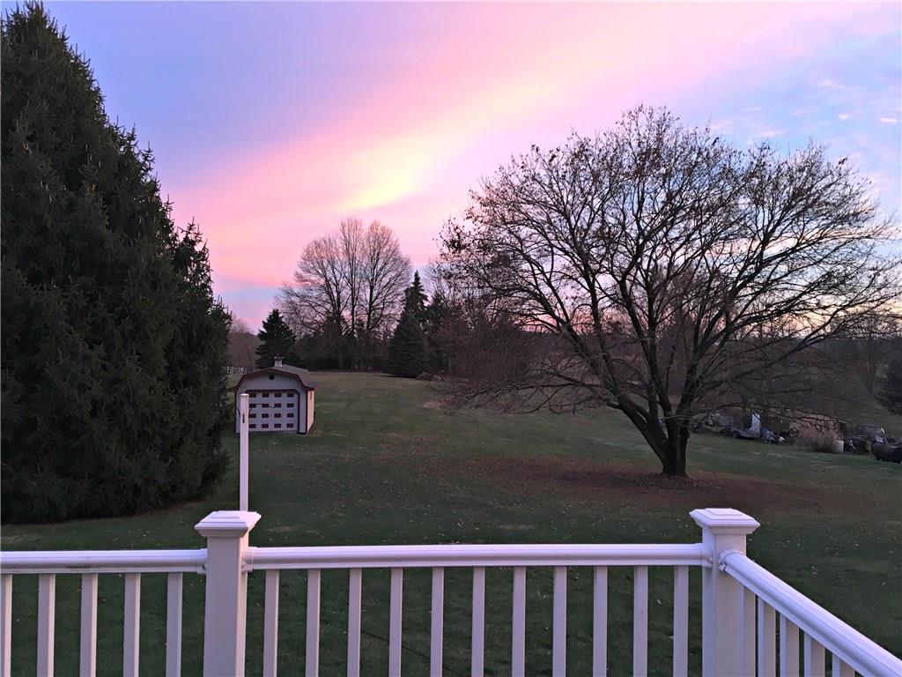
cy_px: 338
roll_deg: -0.1
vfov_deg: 48.2
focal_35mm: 29
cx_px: 451
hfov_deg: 61.7
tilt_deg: +1.5
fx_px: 756
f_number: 2.2
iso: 80
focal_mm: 4.15
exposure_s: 1/30
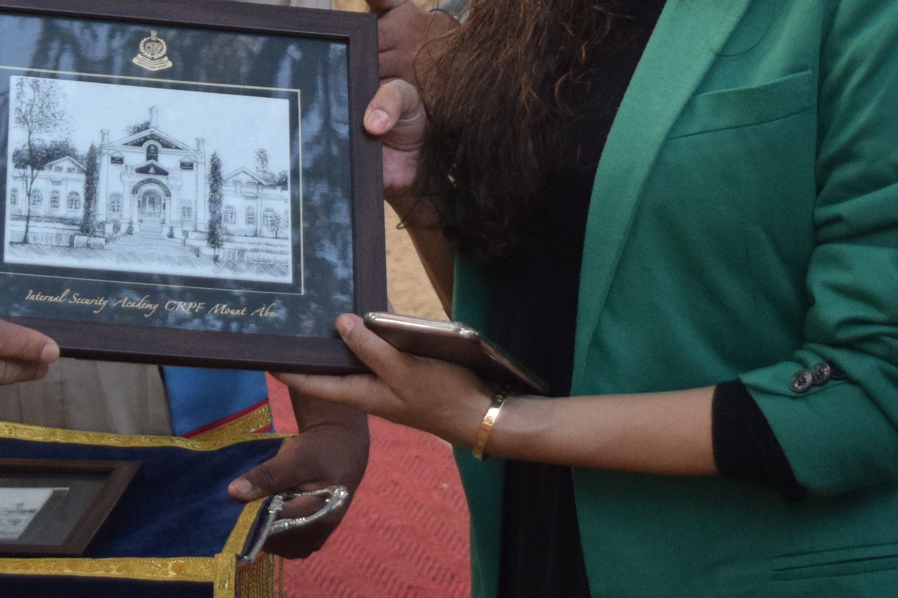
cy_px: -159
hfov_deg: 16.4
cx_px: 165
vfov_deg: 10.8
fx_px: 3084
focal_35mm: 124
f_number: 4
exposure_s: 1/320
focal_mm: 25
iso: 800
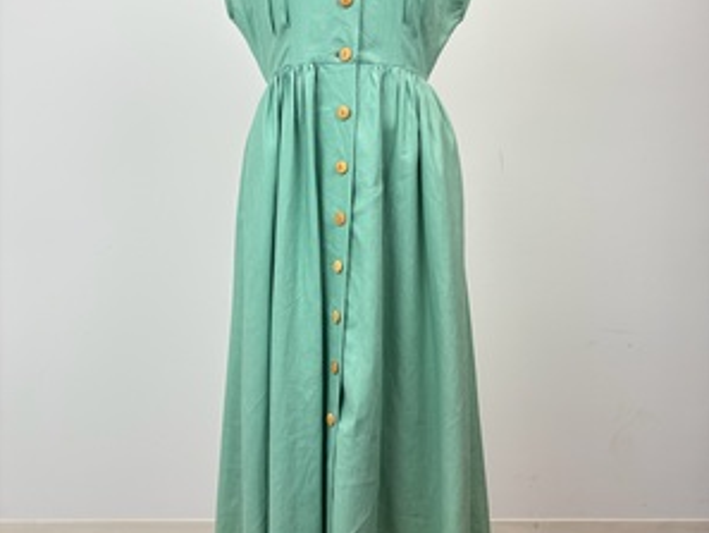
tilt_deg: -6.2
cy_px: 239
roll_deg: -0.4
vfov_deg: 40.7
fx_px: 717
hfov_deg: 52.6
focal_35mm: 35
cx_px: 356
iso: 40
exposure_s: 1/130
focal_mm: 5.96
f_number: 1.6
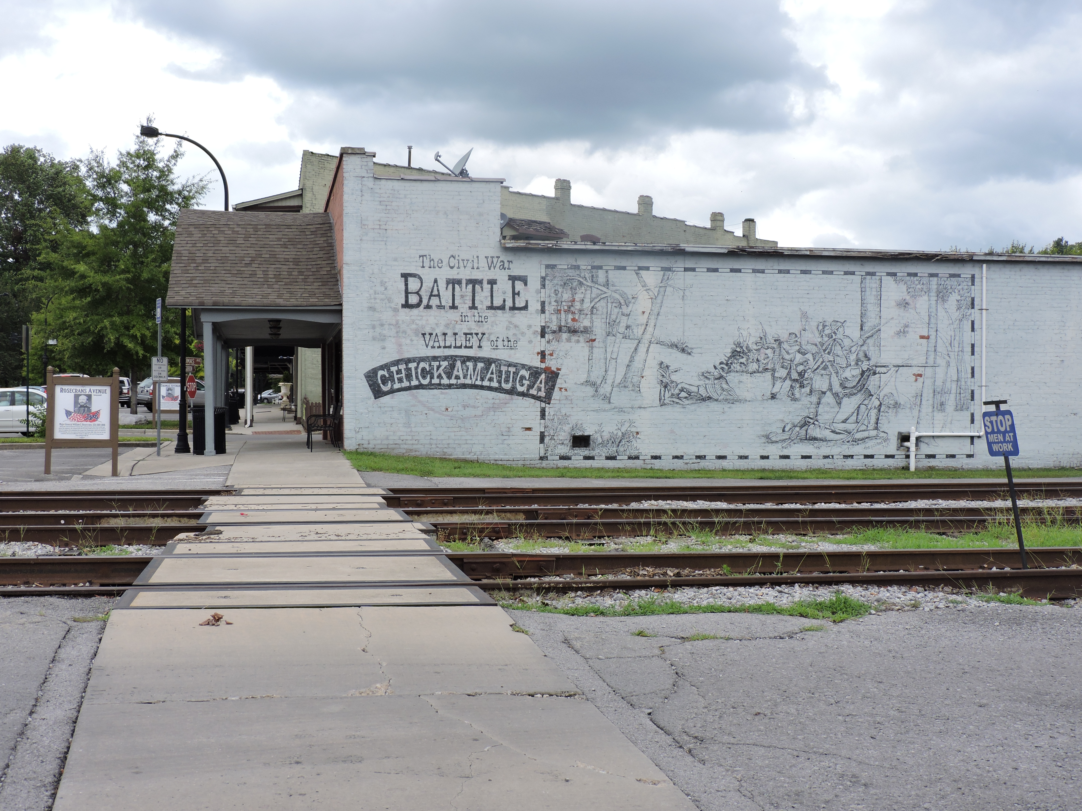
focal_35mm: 43
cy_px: 406
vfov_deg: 33.6
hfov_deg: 43.9
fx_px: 1344
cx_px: 541
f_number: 3.4
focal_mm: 7.7
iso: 100
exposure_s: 1/800
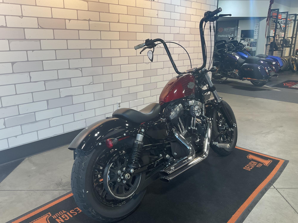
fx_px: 250
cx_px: 149
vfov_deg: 48.2
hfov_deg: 61.7
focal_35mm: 29
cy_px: 112
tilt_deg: -16.5
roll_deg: +0.7
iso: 40
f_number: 1.8
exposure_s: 1/50
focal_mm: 3
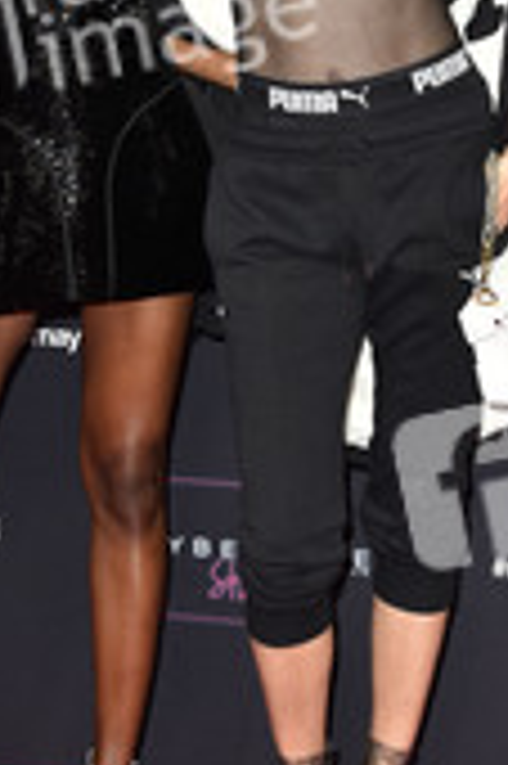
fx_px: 2248
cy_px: 238
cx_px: 216
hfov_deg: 12.9
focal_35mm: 106
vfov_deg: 19.2
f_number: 5.6
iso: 500
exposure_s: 1/125
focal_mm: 45
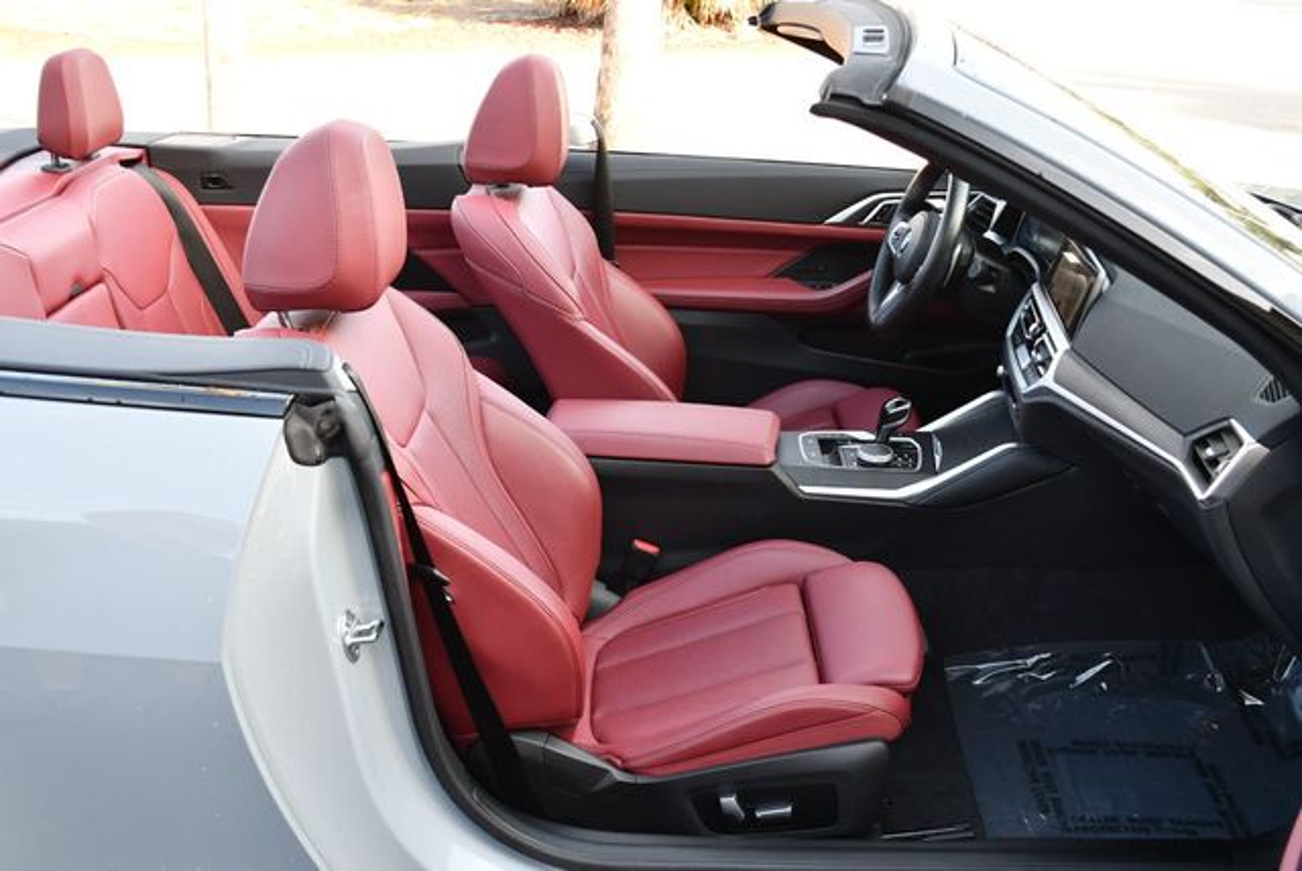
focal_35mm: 36
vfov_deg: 36.9
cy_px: 436
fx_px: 1303
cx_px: 651
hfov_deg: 53.1
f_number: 3.5
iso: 400
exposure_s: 1/250
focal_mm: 18
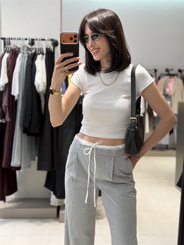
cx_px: 92
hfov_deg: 30.3
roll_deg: -2.3
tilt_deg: -20.2
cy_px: 122
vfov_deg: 39.6
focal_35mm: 48
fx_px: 340
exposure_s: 1/100
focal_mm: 6.76
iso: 80
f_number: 1.78
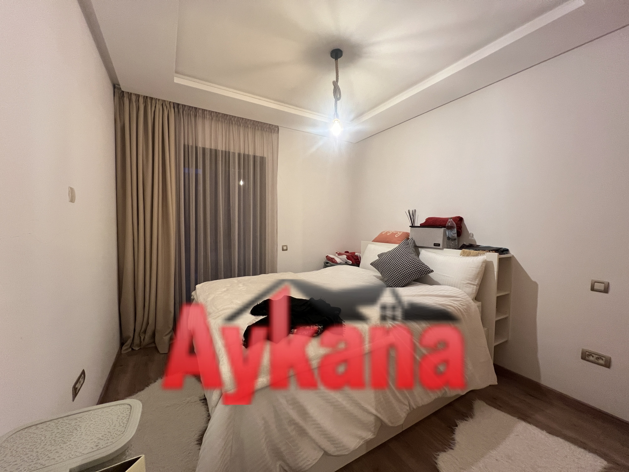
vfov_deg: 89.9
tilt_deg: -1.6
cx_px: 314
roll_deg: -1.0
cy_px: 236
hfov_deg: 106.2
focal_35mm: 13
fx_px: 236
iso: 250
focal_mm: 1.57
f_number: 1.8
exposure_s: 1/50
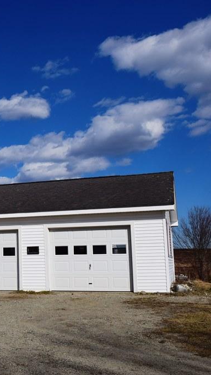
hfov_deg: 21.6
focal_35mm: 52
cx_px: -34
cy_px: 188
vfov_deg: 39.9
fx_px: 517
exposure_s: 1/1250
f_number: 13
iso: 200
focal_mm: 22
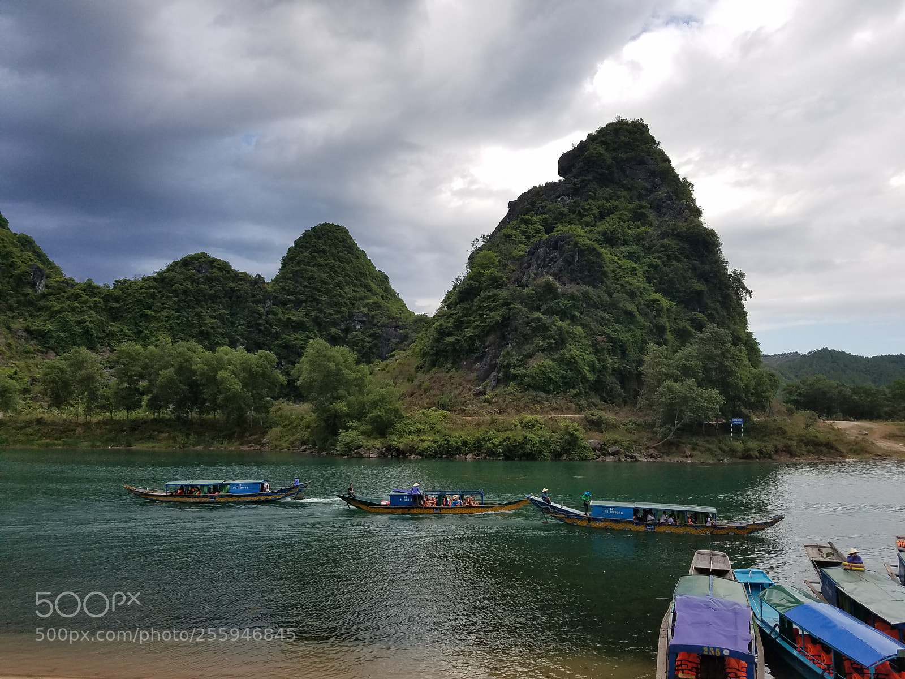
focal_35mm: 26
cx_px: 452
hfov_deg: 67.3
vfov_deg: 53.1
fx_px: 680
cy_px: 340
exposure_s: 1/1528
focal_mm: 4.2
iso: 50
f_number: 1.7
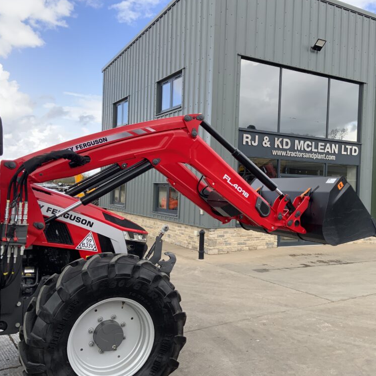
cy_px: 186
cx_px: 226
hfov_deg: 47.0
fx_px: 430
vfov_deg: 47.2
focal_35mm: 35
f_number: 1.8
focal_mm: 3
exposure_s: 1/375
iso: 16
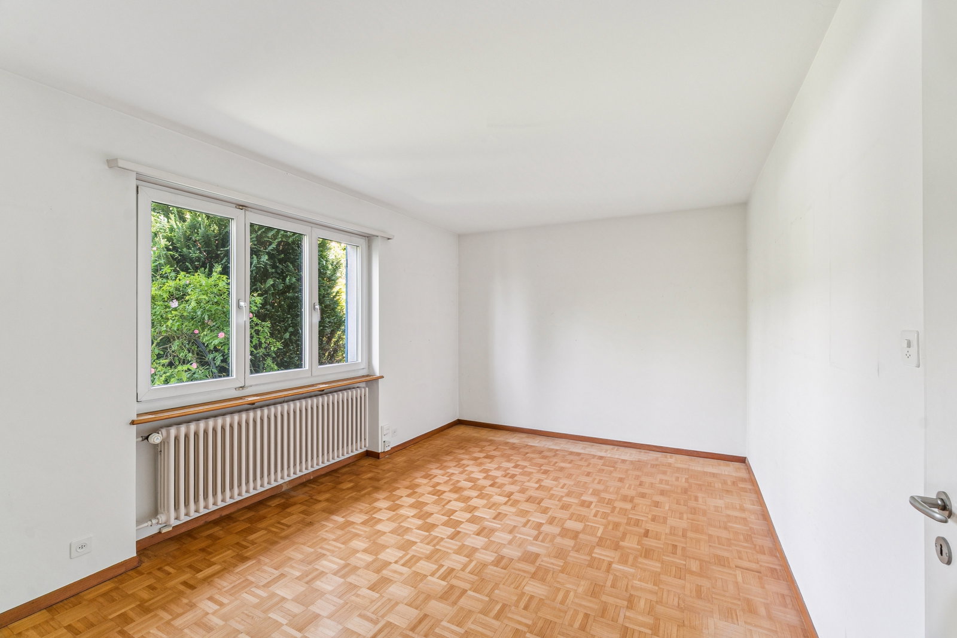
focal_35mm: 15
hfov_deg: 100.4
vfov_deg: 77.3
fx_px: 399
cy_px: 319
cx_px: 478
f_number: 10
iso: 250
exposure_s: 1/1.67
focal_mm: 10
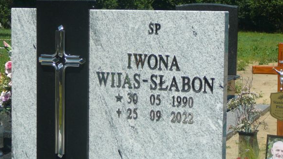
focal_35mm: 92
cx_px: 129
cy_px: 78
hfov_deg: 23.2
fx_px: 690
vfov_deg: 13.1
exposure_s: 1/1000
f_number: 3.7
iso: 80
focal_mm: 11.5
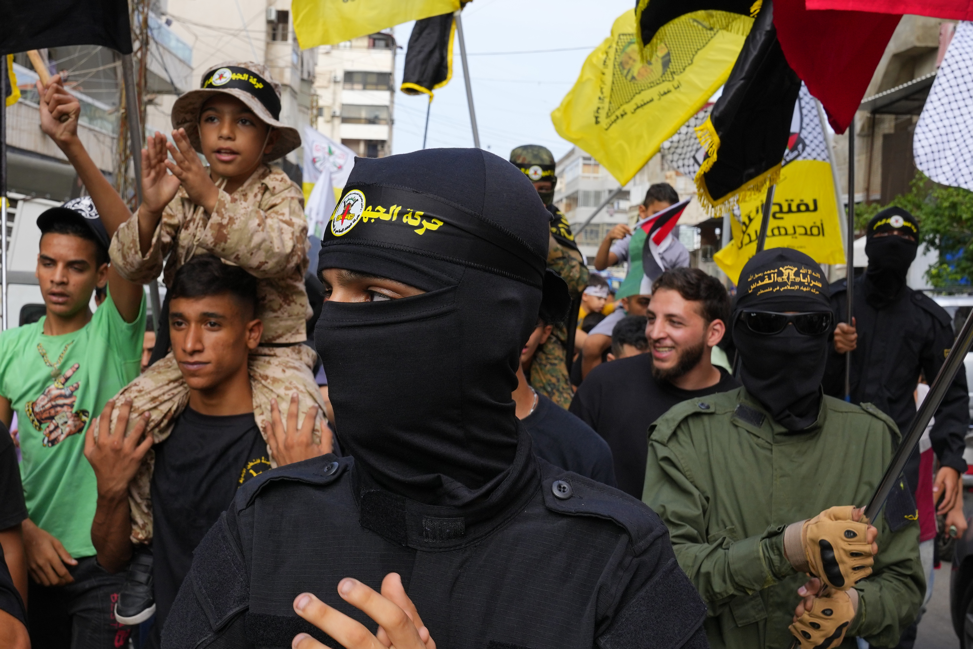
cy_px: 324
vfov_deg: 53.1
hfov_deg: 73.7
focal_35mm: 24
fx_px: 649
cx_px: 486
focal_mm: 24
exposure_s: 1/400
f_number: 8
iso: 400
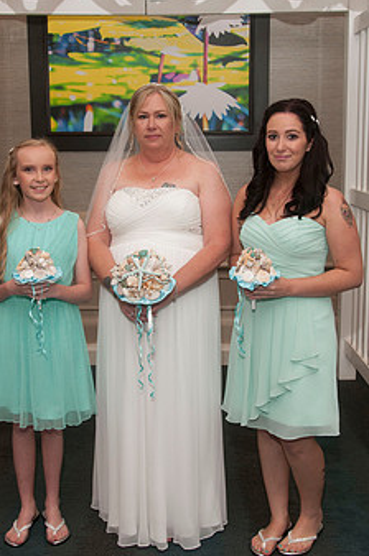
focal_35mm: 48
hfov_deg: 28.0
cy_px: 271
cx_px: 167
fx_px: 741
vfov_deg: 41.2
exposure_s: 1/60
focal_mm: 24
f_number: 5.6
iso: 400
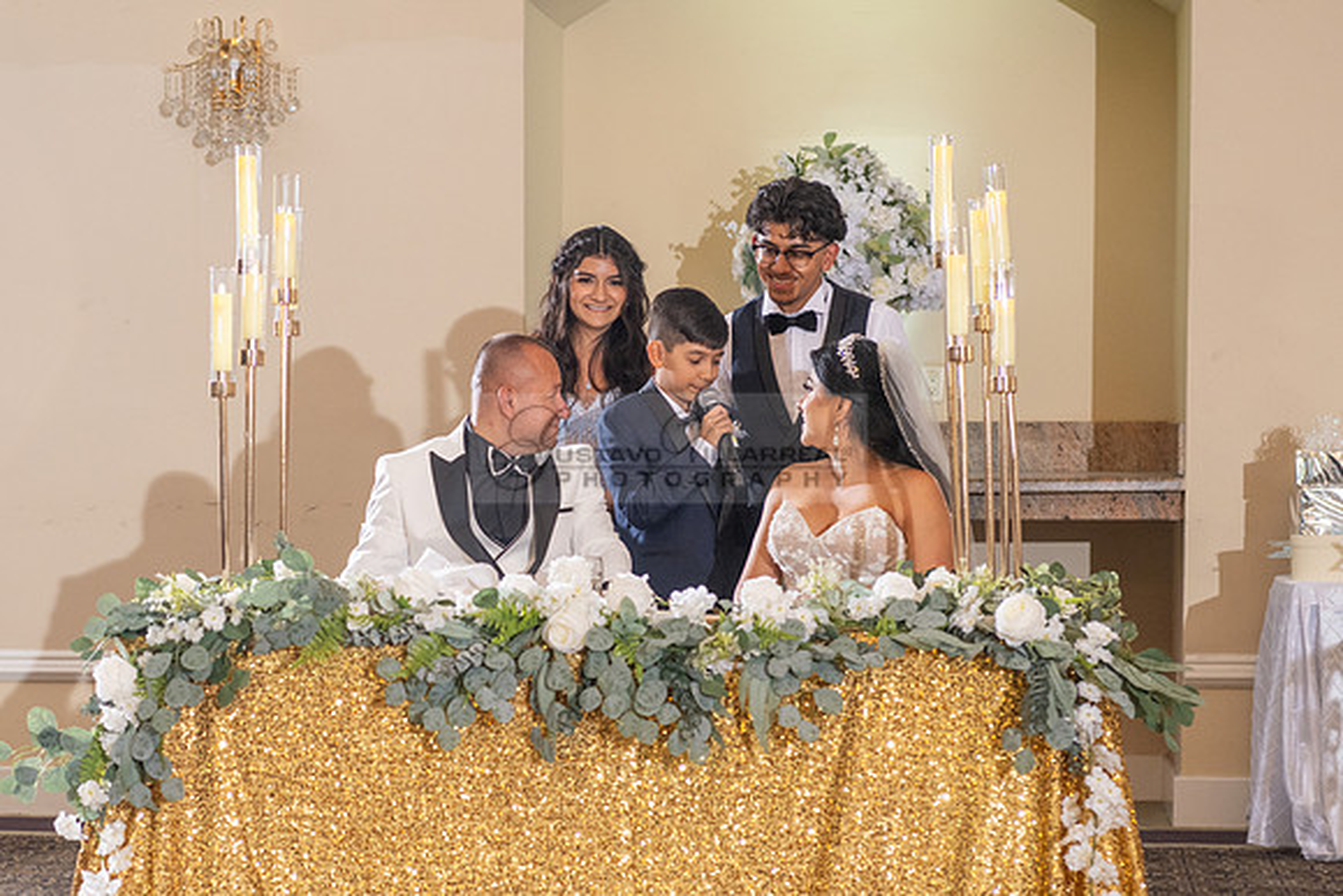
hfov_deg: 18.1
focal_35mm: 113
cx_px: 506
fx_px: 4217
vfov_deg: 12.1
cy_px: 639
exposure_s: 1/160
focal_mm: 70
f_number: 4
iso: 800
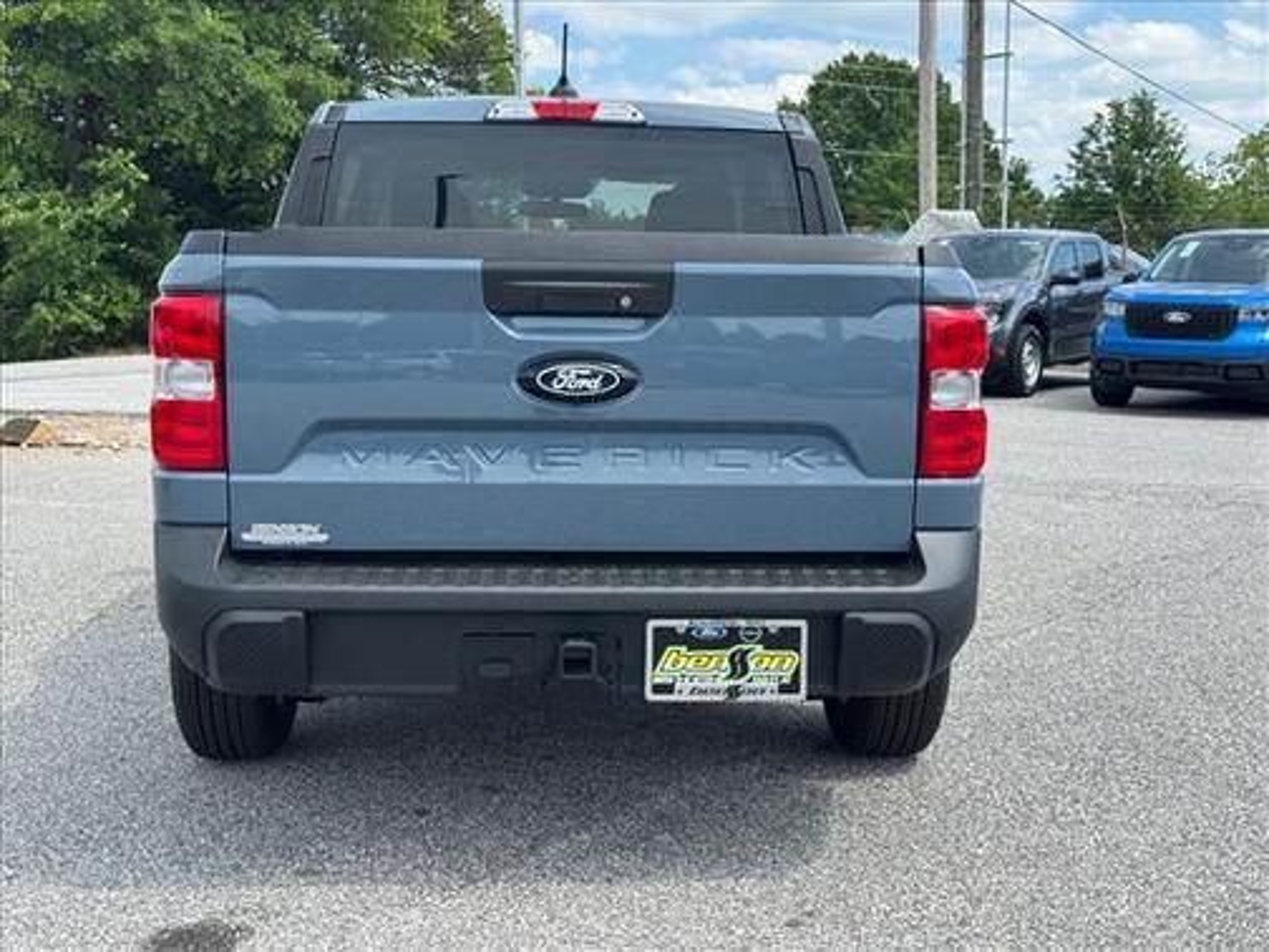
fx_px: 1760
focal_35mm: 48
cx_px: 634
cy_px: 476
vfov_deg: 30.3
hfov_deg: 39.7
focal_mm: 6.76
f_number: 1.78
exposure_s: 1/2110
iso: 64
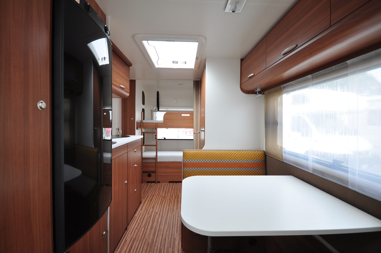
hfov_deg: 100.5
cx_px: 190
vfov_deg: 77.2
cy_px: 126
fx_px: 159
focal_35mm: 15
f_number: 4.5
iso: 200
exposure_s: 1/80
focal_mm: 10
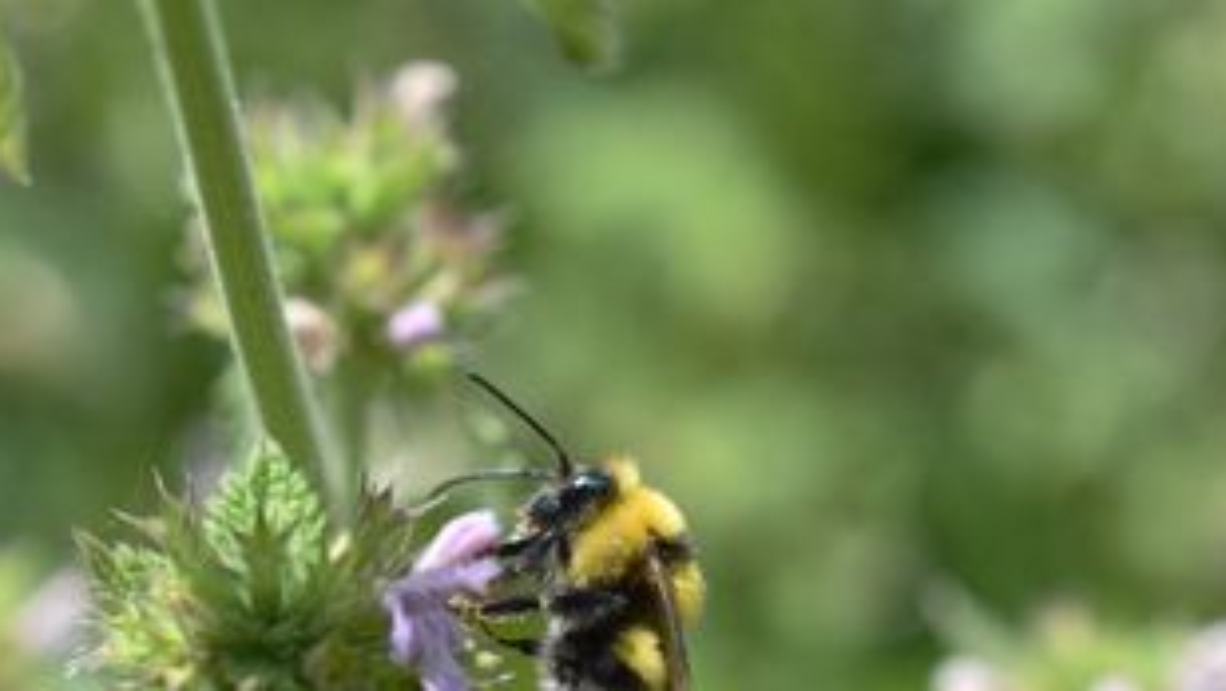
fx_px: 3382
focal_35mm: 104
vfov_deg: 11.6
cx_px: 548
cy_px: 610
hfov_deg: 20.5
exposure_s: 1/1600
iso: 400
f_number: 5.6
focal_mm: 40
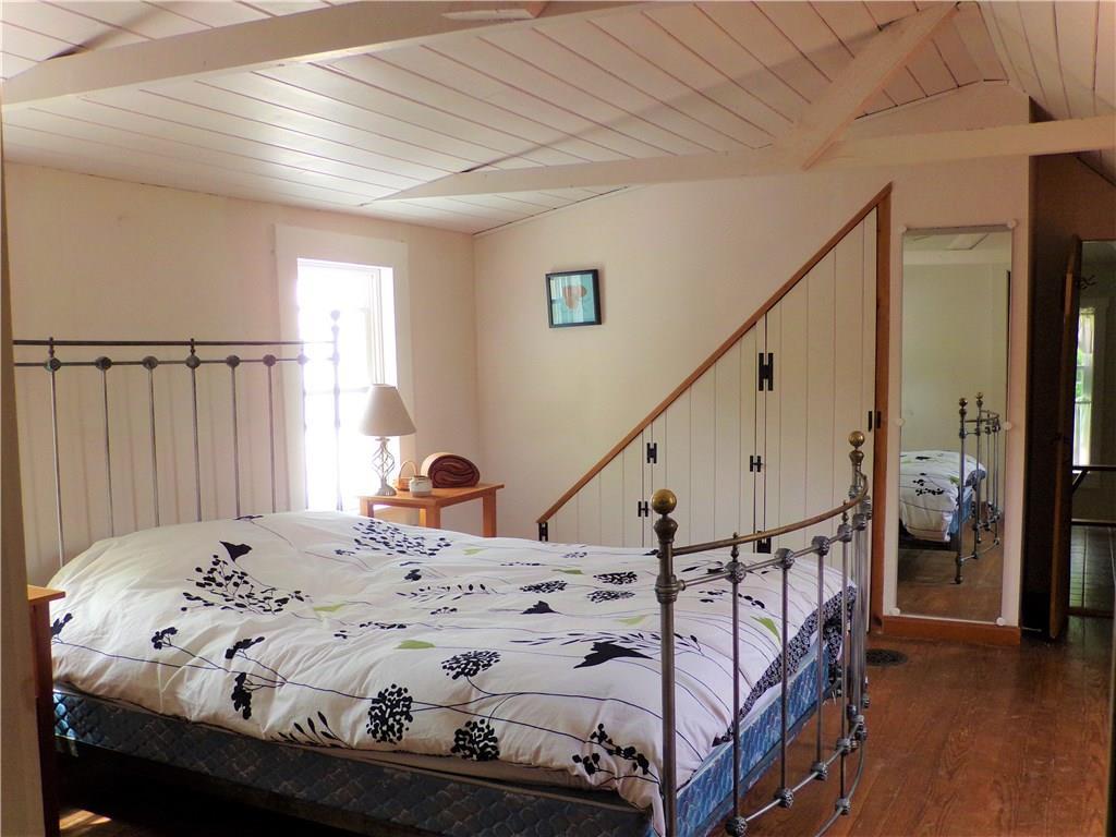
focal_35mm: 33
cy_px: 418
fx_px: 1064
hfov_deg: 55.4
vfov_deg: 42.9
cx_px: 558
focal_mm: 5.9
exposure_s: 1/100
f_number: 3.4
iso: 196
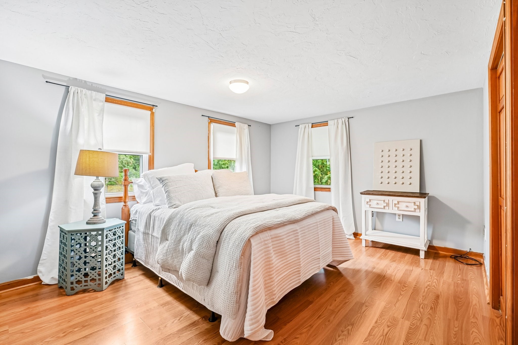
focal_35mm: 16
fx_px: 230
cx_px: 259
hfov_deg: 96.7
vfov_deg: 73.7
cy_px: 172
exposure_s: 1/8
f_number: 8
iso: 400
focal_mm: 16
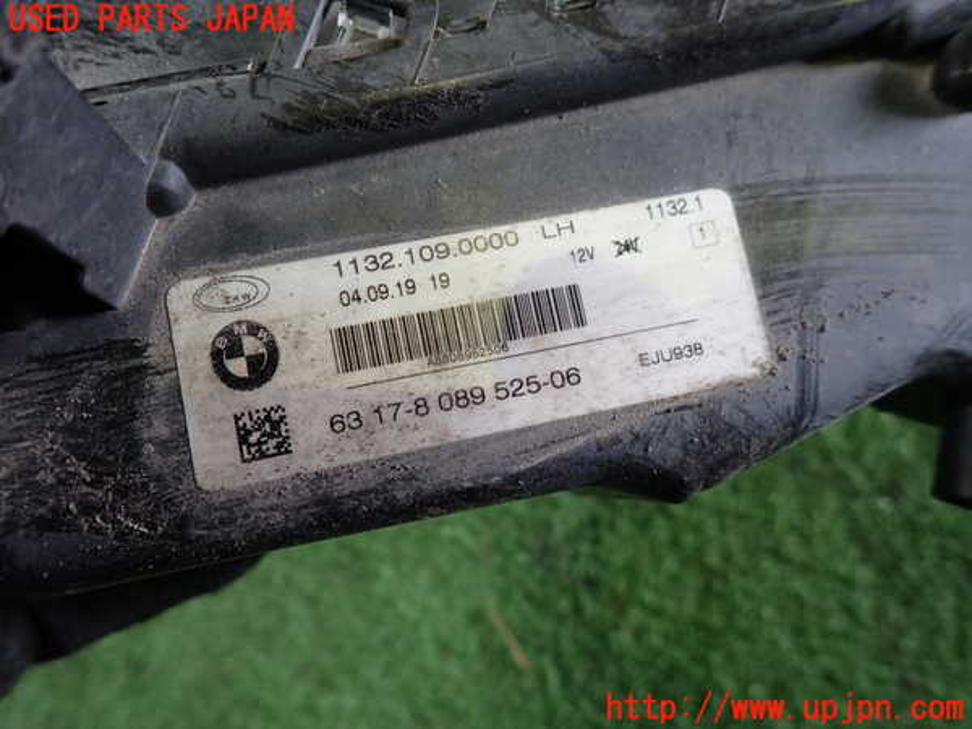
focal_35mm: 25
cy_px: 364
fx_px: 702
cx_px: 486
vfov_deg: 54.9
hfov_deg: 69.4
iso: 200
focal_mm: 4.5
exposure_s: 1/40
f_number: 2
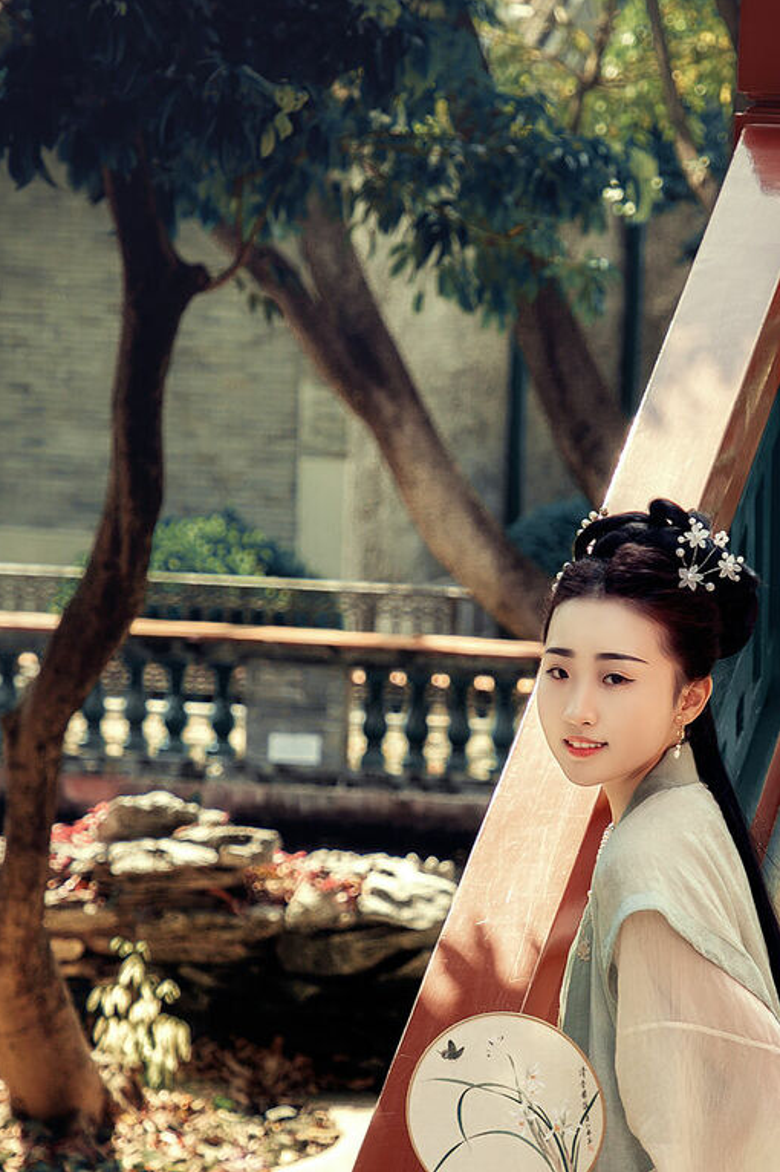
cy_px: 761
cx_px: 592
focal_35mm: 144
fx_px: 4684
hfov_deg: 9.5
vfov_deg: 14.2
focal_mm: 70
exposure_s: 1/125
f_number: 4.5
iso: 100
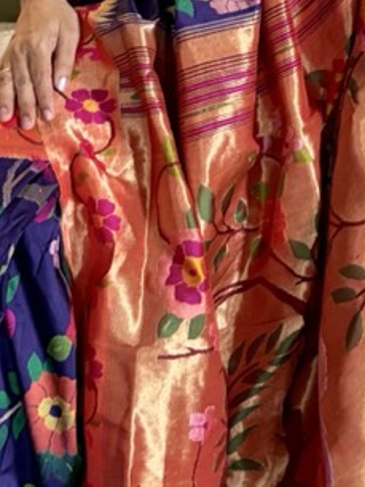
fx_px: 1436
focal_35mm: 102
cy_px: -118
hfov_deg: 14.4
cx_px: 293
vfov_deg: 18.2
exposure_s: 1/89
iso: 125
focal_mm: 5.96
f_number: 1.6
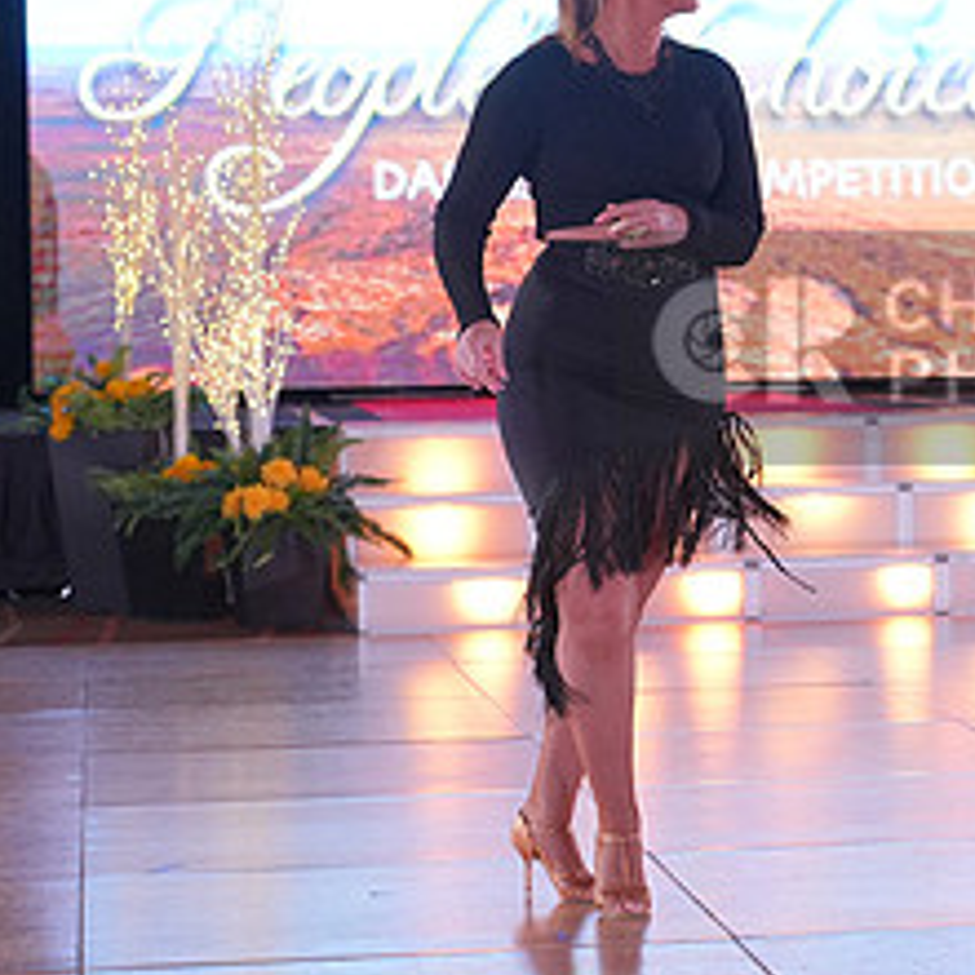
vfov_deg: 14.4
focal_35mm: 121
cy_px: 348
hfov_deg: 14.1
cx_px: 1099
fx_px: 3856
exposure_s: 1/400
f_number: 4
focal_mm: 54
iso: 2000
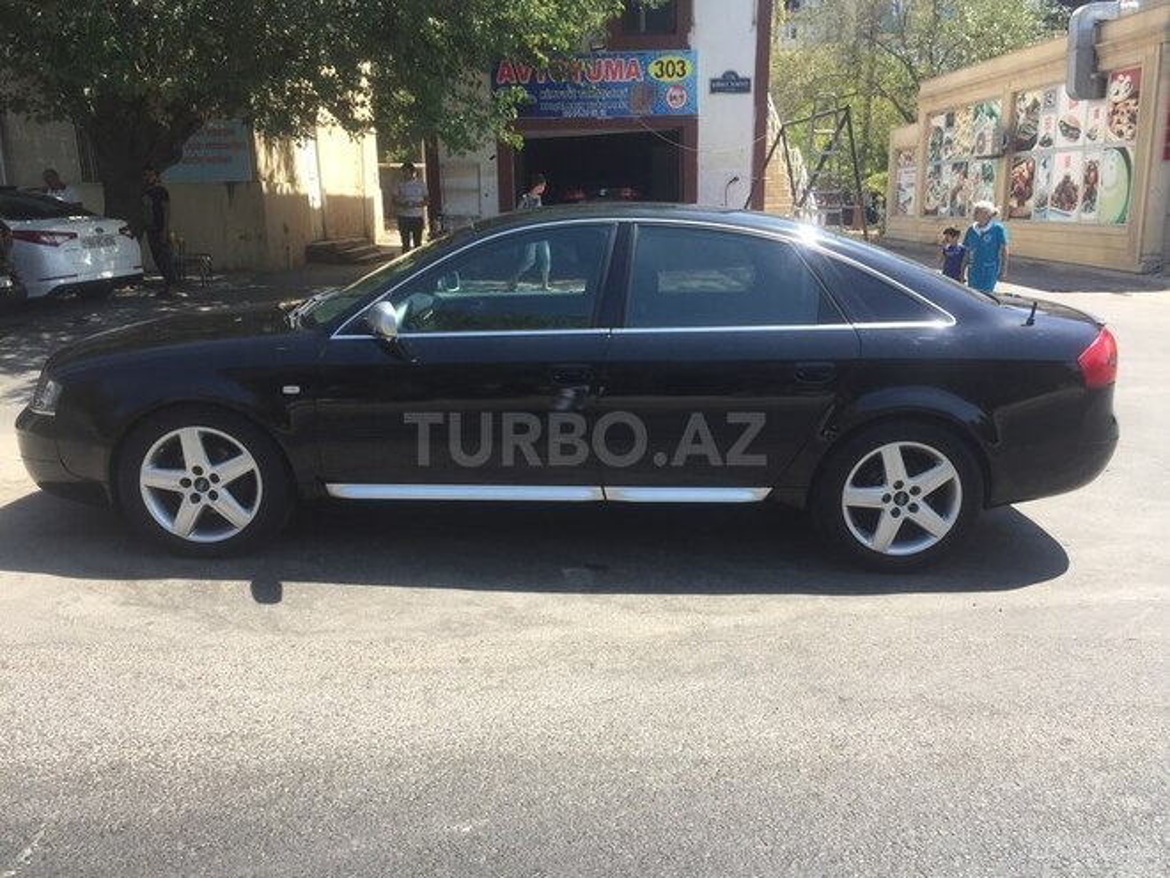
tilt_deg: -10.2
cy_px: 439
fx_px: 980
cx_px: 585
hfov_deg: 61.7
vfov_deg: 48.2
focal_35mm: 29
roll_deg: +0.4
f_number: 2.2
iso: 32
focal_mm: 4.15
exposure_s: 1/573
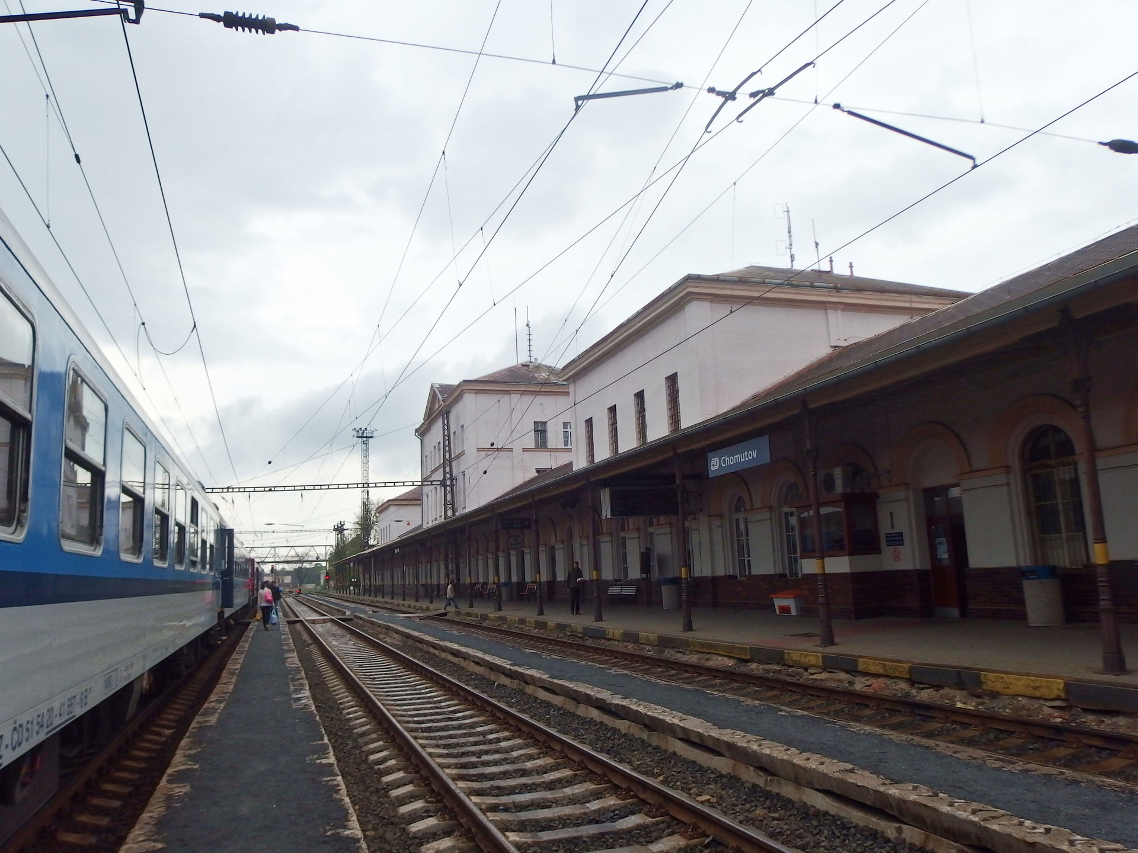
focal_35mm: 26
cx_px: 569
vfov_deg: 53.1
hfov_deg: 67.3
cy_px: 426
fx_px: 855
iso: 100
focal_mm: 4.7
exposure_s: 1/800
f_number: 3.5
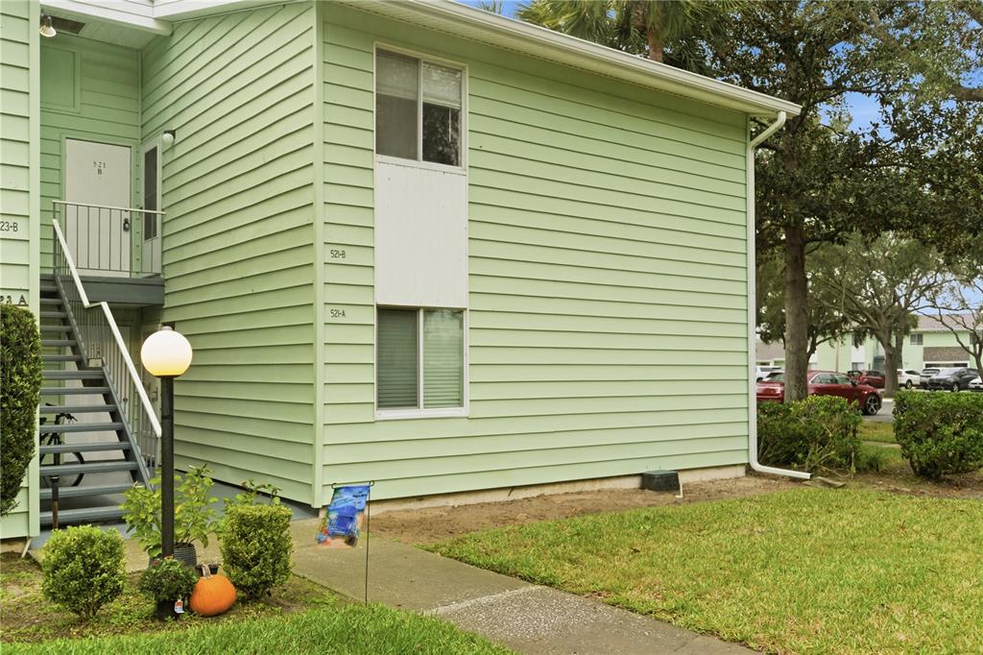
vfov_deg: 41.1
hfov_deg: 58.7
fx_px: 873
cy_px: 328
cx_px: 492
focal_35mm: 32
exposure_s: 1/160
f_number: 4
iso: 800
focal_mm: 32
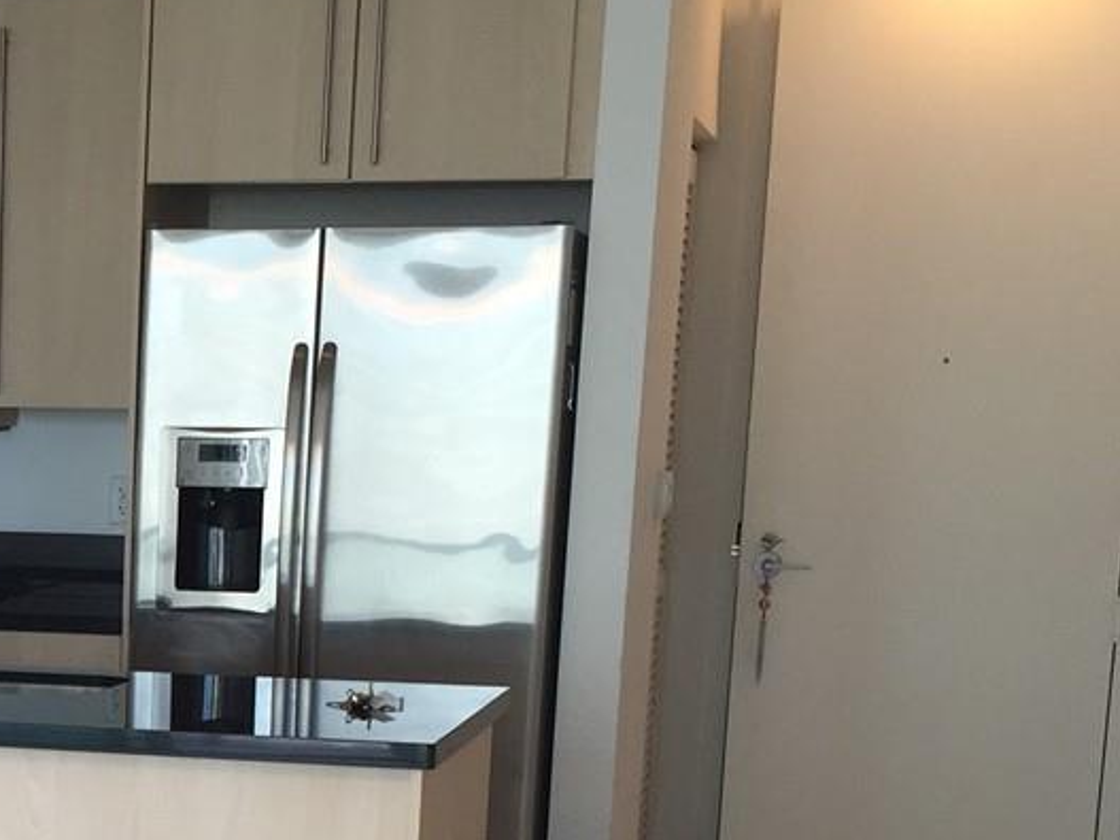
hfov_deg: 21.0
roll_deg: -0.5
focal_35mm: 88
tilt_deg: -11.7
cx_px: -170
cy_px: 1012
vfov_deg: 16.1
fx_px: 2847
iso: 40
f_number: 2.2
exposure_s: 1/60
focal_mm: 4.15
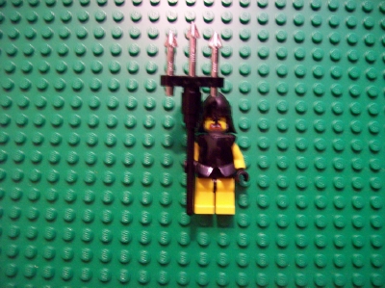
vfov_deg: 39.6
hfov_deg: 51.4
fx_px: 400
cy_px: 144
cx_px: 192
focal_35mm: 36
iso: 160
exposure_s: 1/8
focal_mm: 6
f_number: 2.7
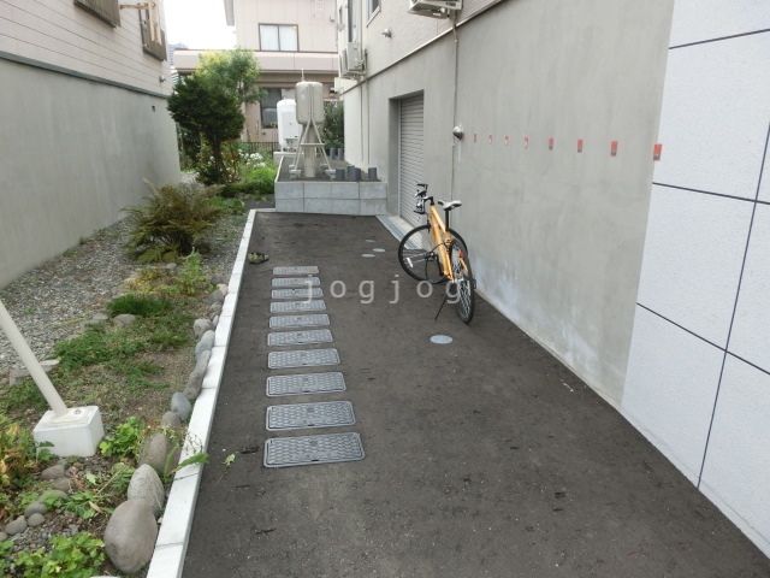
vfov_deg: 56.8
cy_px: 289
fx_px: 534
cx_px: 385
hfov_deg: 71.6
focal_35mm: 24
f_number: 3
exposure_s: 1/125
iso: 80
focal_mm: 4.24
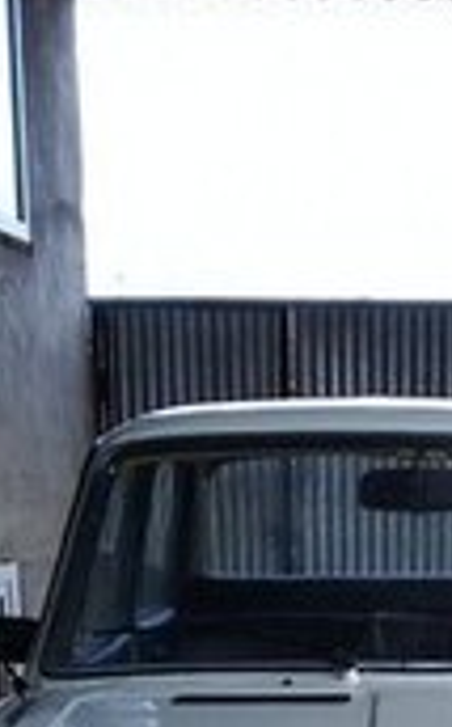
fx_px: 1879
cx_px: 439
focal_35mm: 95
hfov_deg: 13.5
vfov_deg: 19.7
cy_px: 1010
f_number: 2.2
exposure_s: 1/185
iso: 50
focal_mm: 3.3
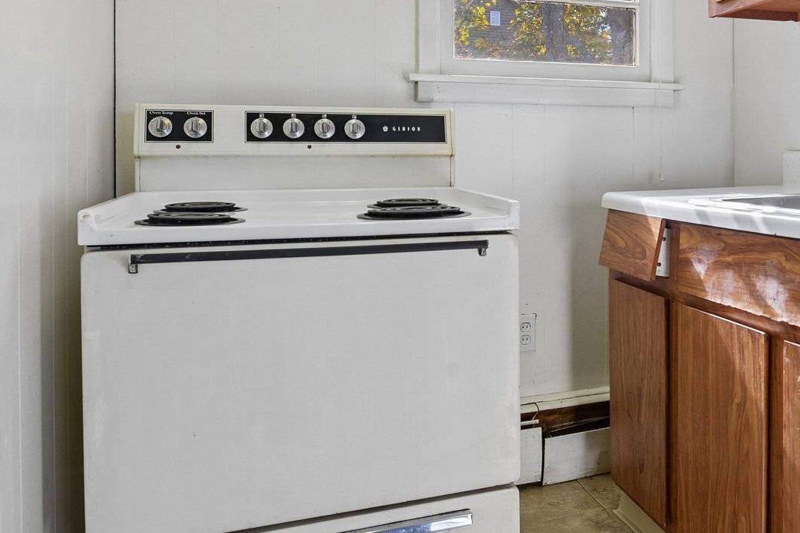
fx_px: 733
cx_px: 592
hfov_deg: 54.8
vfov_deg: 39.1
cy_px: 144
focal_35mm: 33
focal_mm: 17
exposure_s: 1/25
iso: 400
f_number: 11
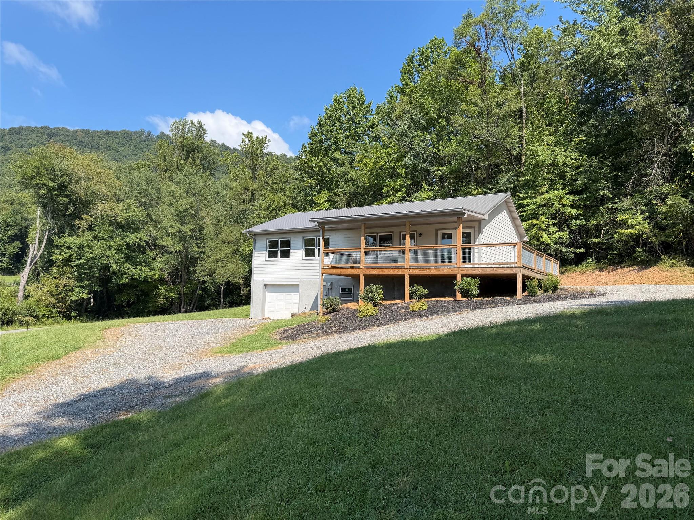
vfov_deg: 56.8
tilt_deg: +5.0
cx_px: 347
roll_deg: -1.0
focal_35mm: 24
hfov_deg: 71.6
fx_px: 481
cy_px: 260
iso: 80
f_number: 1.78
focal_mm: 6.76
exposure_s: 1/2703
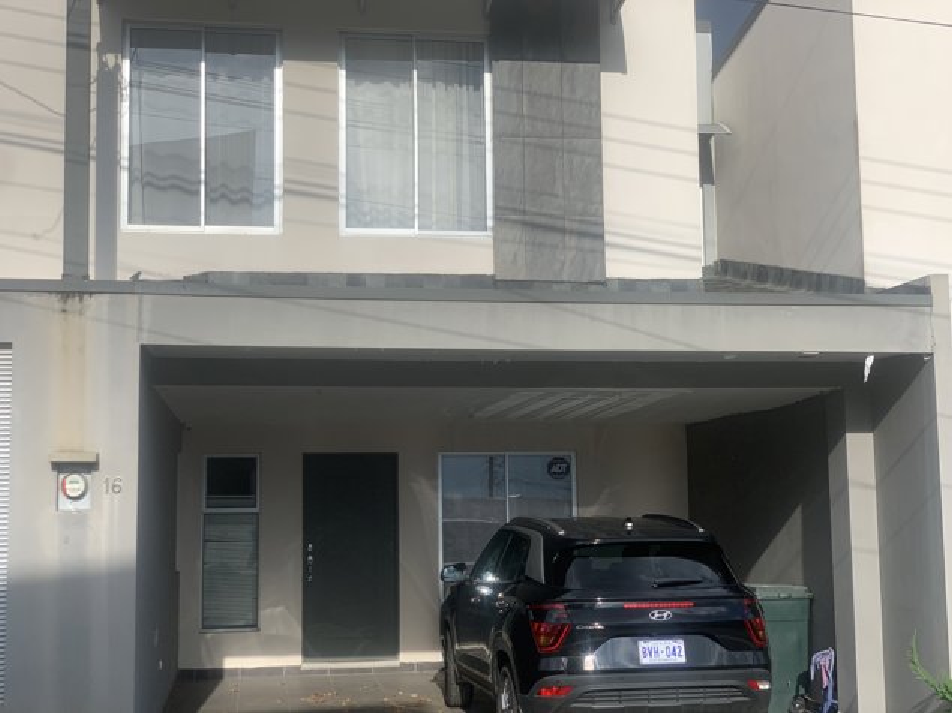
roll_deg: -0.7
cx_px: 476
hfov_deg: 36.8
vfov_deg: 28.0
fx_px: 1430
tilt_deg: +8.2
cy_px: 356
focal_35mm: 52
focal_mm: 6
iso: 16
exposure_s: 1/1597
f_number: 2.4
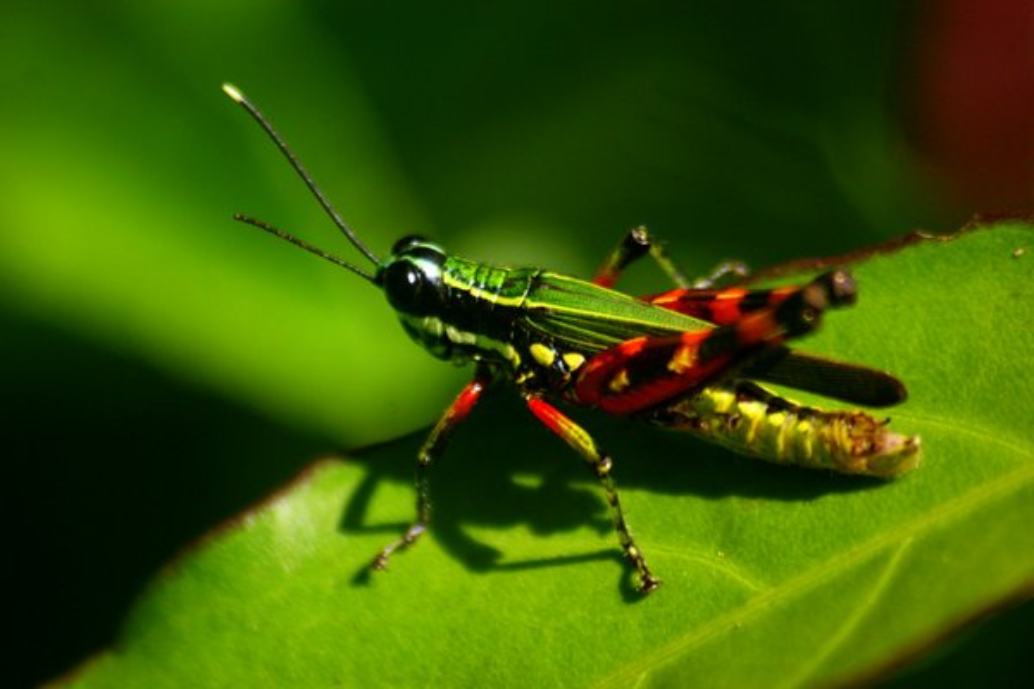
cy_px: 344
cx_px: 517
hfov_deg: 4.6
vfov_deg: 3.1
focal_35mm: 450
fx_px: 12924
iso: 400
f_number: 5.6
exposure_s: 1/1000
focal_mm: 300
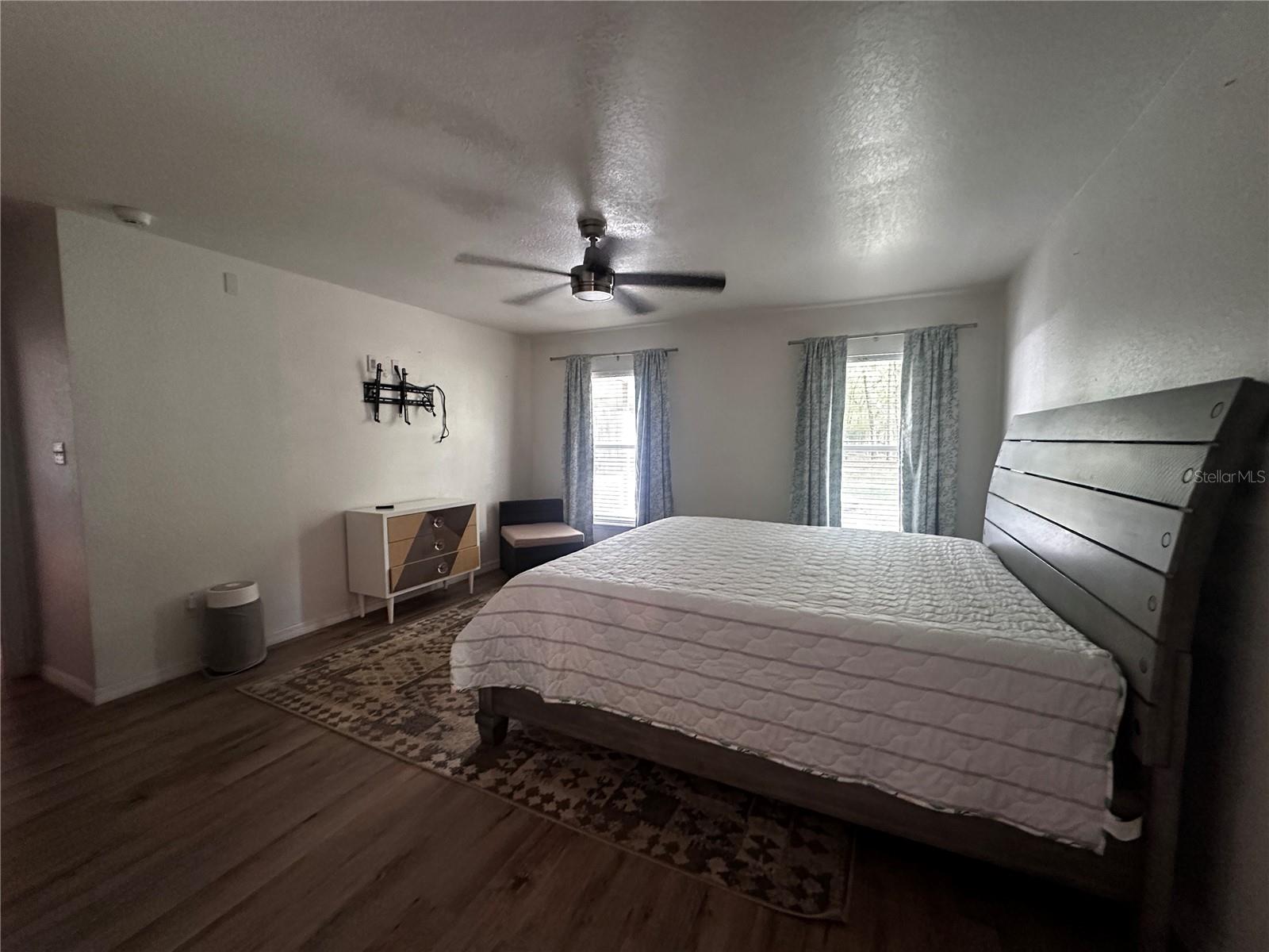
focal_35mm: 14
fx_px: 513
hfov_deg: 102.1
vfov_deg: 85.7
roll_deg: -0.6
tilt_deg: -4.6
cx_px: 634
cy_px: 476
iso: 800
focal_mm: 2.22
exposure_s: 1/60
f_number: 2.2
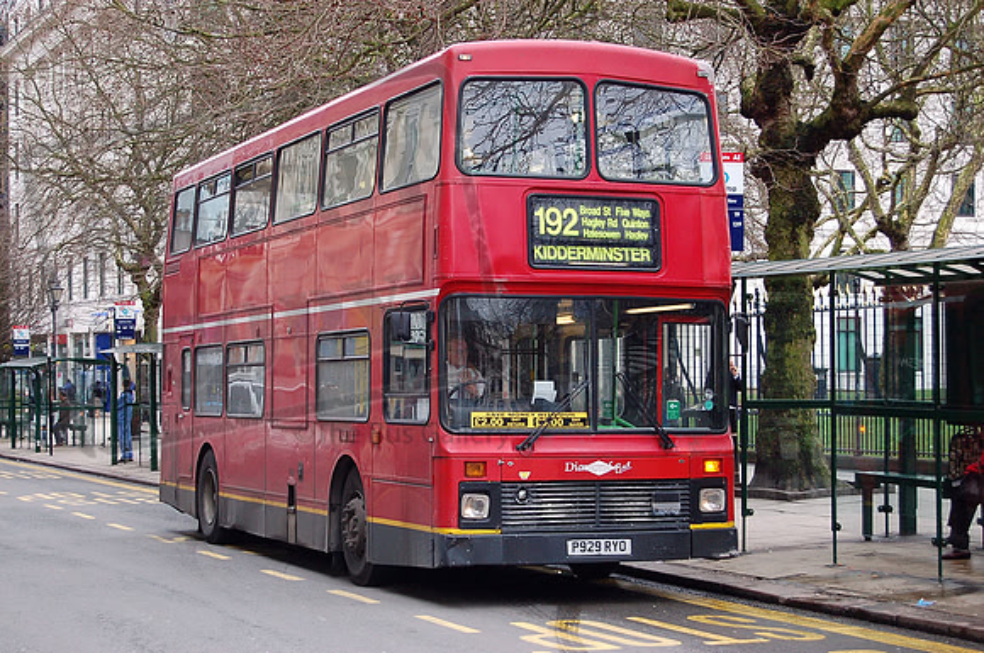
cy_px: 326
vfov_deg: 18.9
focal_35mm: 72
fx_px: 1965
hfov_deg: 28.1
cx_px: 492
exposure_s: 1/320
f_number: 5.6
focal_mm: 48
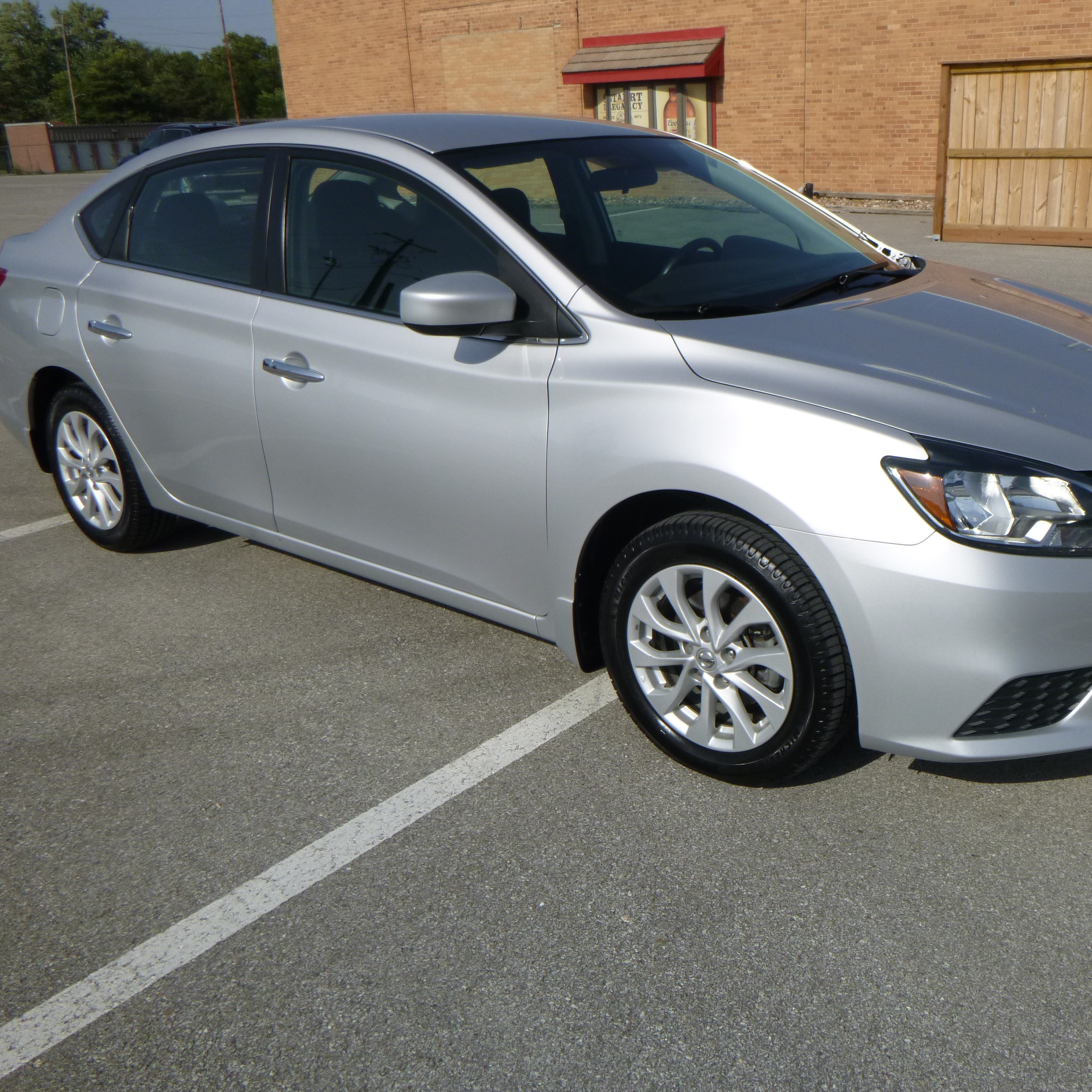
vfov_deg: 54.0
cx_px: 634
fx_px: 1071
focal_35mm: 30
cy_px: 544
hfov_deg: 53.8
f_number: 3.9
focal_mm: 4.5
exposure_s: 1/1000
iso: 100
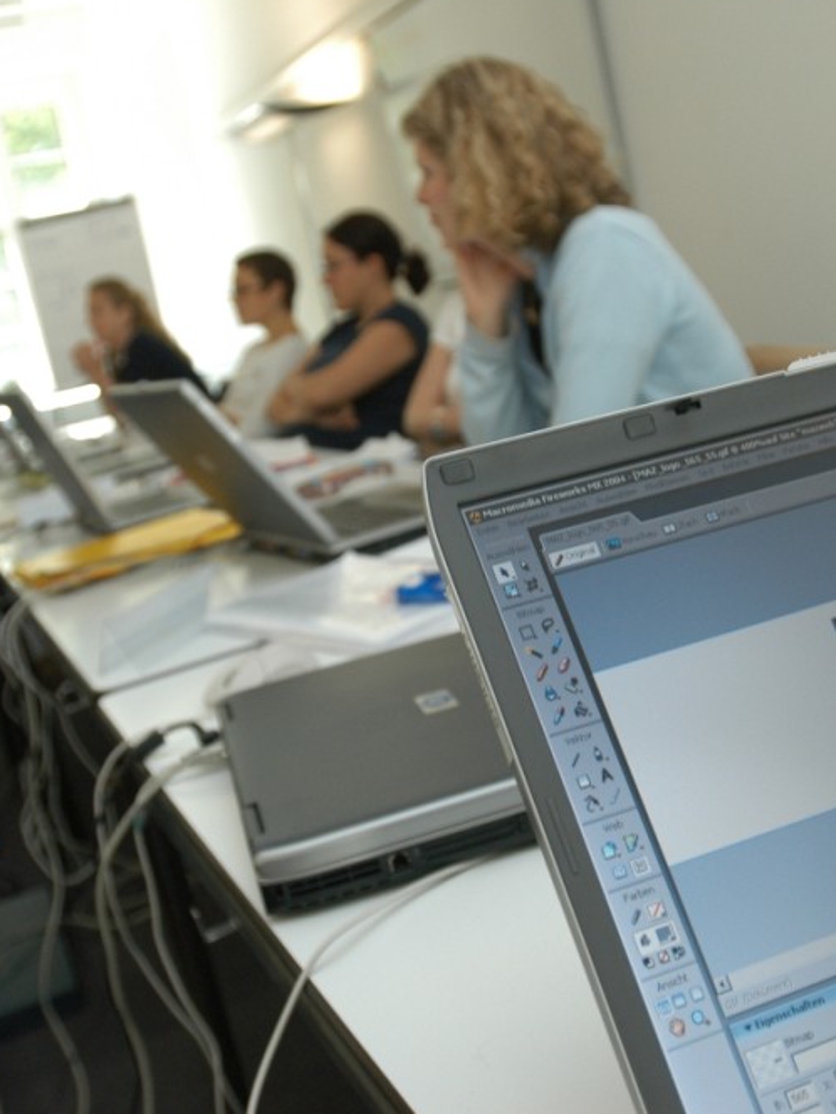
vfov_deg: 49.3
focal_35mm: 38
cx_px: 413
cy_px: 547
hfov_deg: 38.0
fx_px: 1215
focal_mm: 17
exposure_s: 1/60
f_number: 3.2
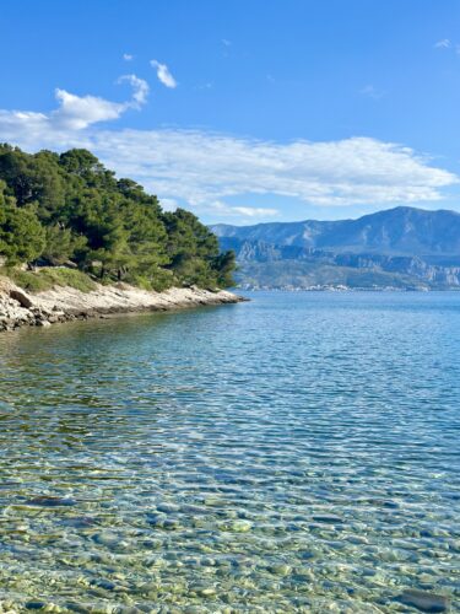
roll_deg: -0.3
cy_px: 307
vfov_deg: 39.7
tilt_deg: -3.8
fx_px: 850
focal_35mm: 48
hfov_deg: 30.3
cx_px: 230
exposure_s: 1/5556
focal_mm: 6.86
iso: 80
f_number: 1.78
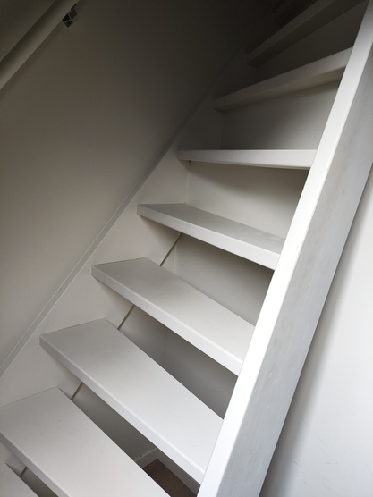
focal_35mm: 24
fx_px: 345
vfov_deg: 71.6
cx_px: 186
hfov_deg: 56.8
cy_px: 248
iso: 98
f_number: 1.8
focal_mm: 4.68
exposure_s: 1/50
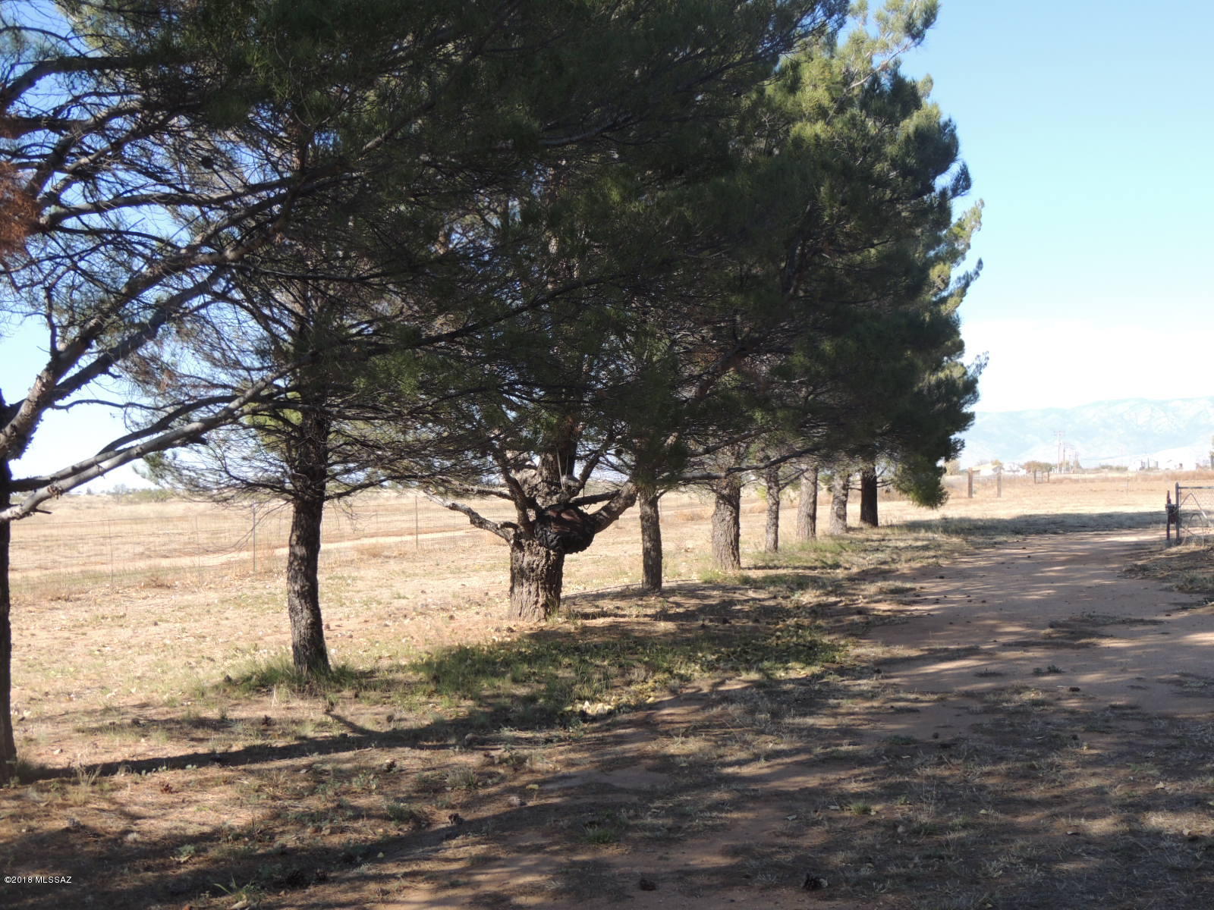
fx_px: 1648
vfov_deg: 30.9
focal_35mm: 47
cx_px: 607
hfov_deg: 40.4
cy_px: 455
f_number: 3.5
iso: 100
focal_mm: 8.3
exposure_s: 1/400
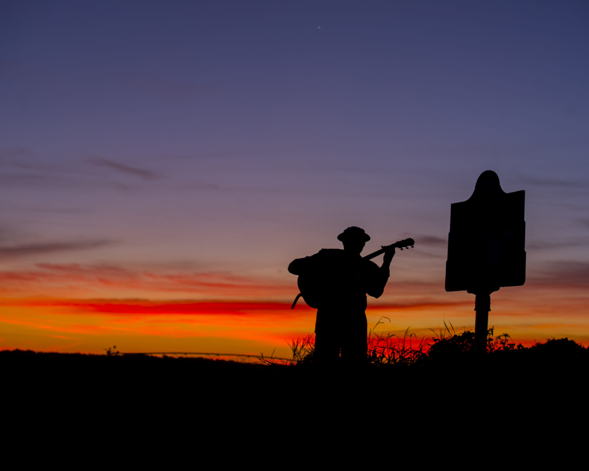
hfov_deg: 24.1
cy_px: 236
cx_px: 311
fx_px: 1377
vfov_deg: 19.4
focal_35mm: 79
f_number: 4.5
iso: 250
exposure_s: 1/50
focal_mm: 70
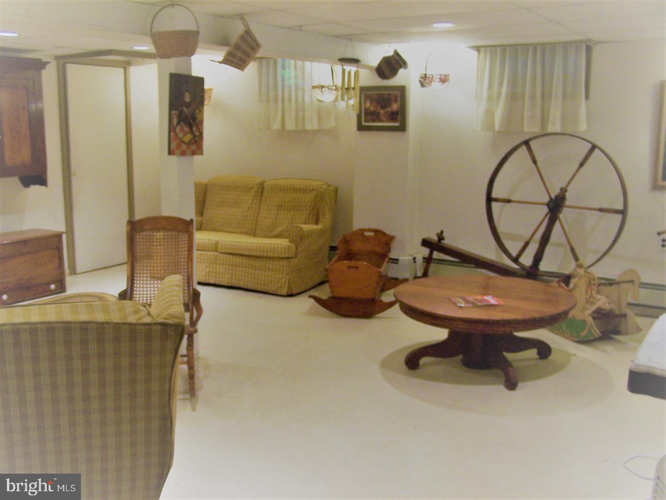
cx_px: 333
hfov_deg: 49.0
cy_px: 250
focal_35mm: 38
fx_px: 731
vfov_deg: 37.7
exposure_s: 1/8
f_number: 2.8
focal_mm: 6.3
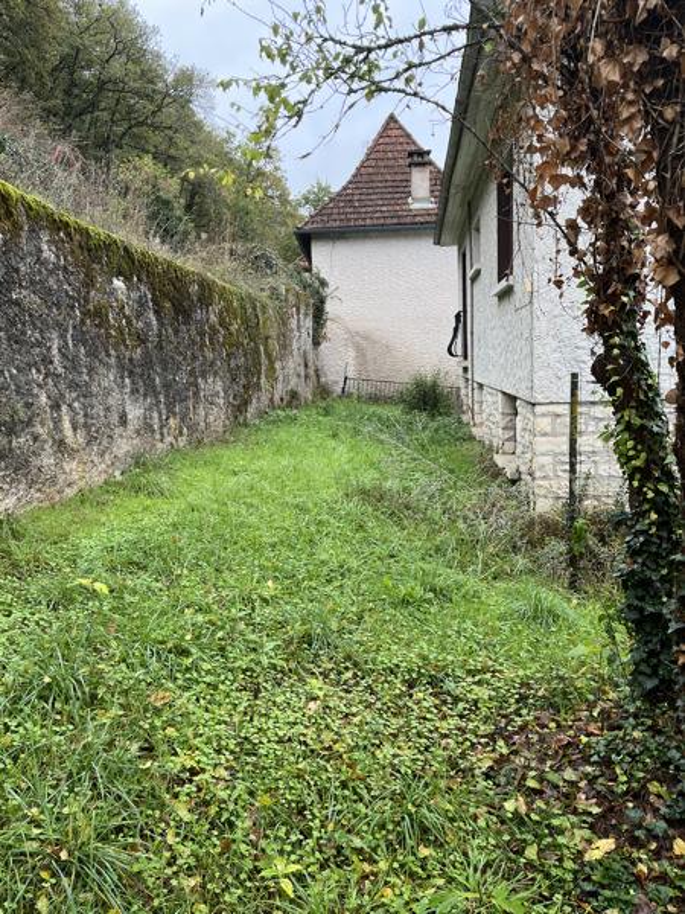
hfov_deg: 53.1
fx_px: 686
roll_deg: +2.8
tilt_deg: -6.6
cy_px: 457
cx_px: 342
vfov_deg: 67.3
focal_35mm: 26
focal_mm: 5.1
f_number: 1.6
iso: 50
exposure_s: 1/176
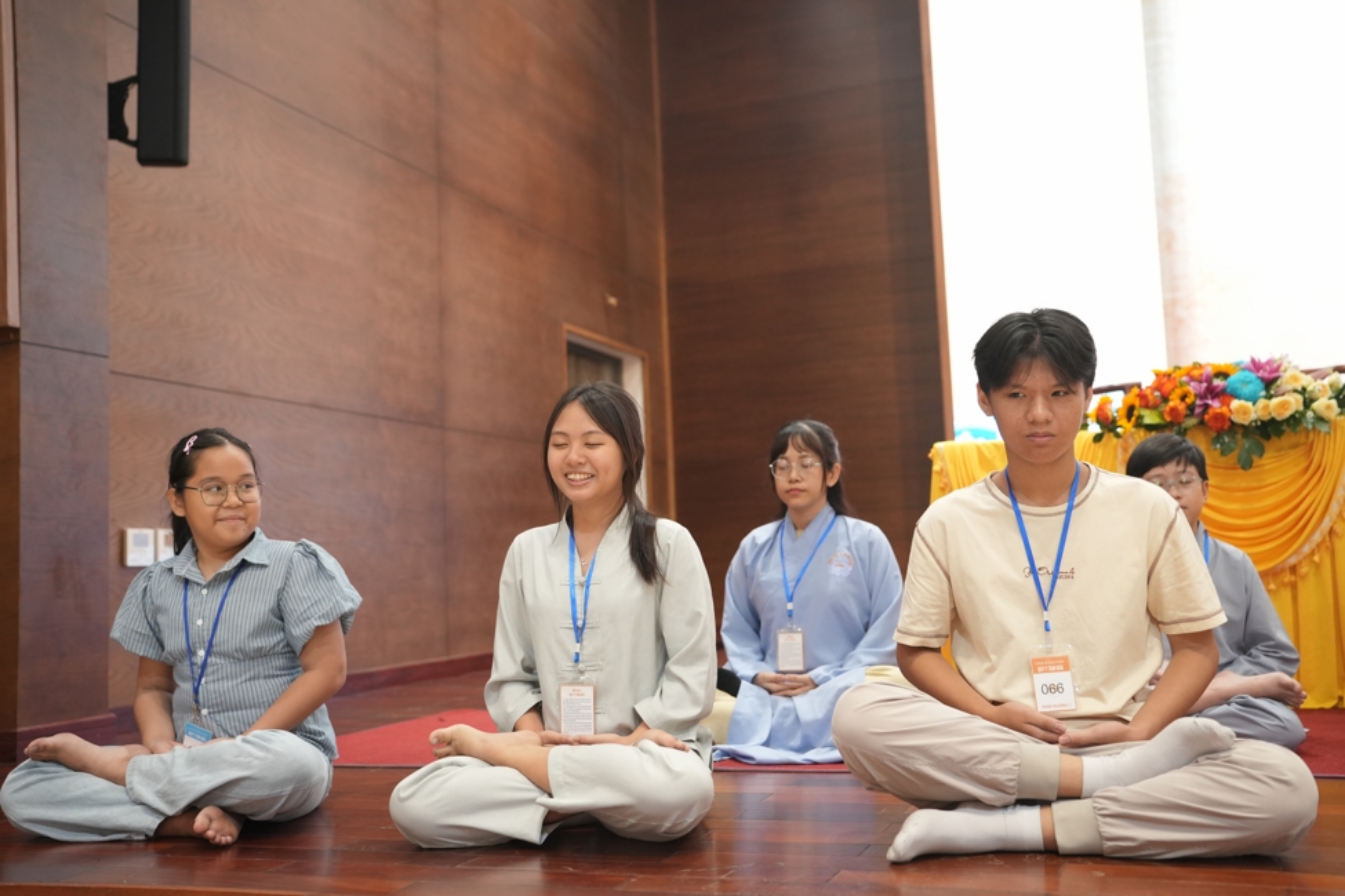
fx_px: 1345
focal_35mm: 36
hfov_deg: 53.1
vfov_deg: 36.9
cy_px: 448
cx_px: 672
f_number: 2.5
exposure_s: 1/160
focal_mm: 36
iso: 2000
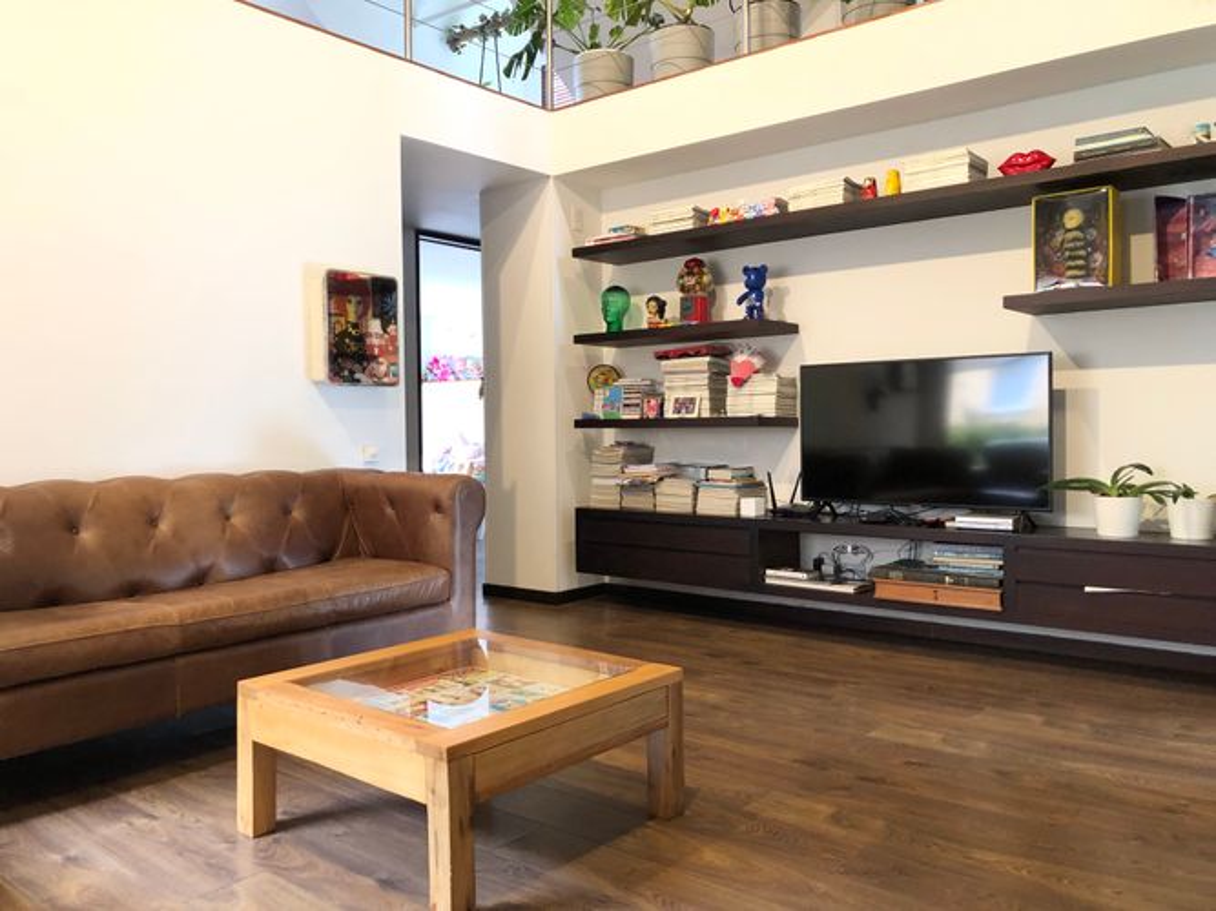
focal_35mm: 28
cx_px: 608
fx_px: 983
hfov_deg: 63.5
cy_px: 456
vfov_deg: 49.7
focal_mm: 3.99
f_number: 1.8
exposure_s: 1/20
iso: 40
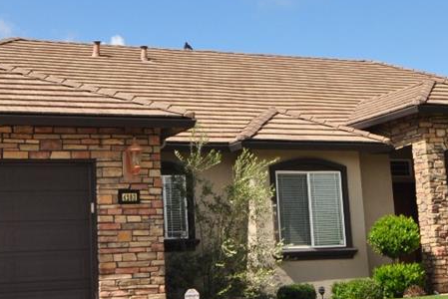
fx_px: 996
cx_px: 273
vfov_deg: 16.9
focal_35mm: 80
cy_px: 54
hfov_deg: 25.3
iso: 200
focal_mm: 16
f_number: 10
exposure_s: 1/320
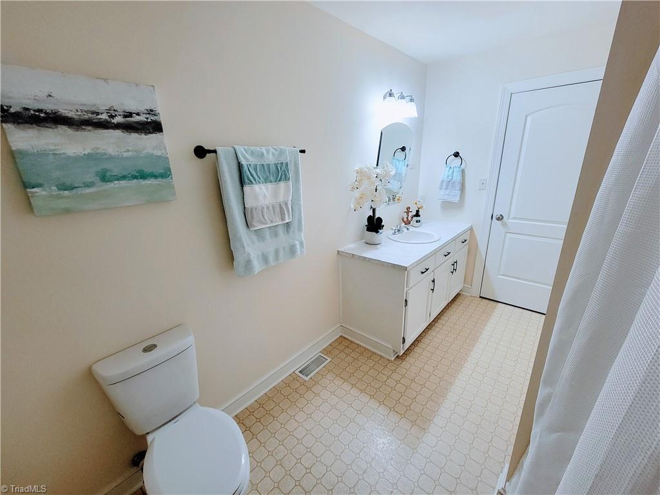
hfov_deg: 106.2
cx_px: 330
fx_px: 248
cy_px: 248
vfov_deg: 89.9
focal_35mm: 13
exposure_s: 1/60
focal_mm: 2.2
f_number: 2.2
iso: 320
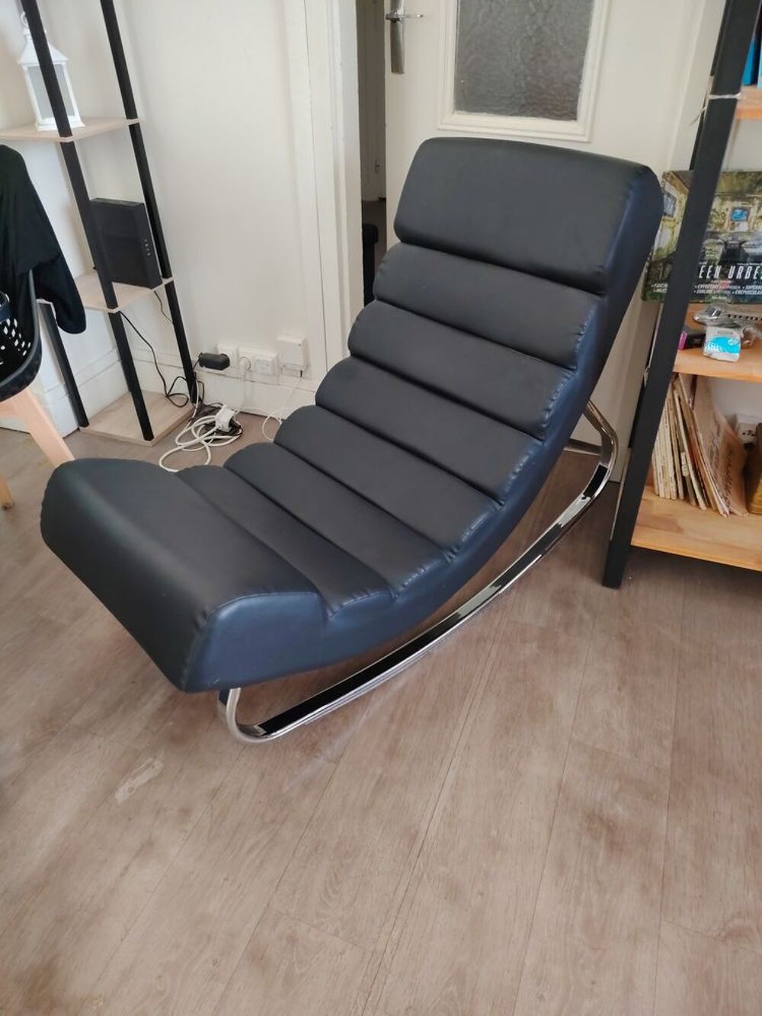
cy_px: 508
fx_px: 704
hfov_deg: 56.8
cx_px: 381
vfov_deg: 71.6
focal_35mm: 24
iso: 2678
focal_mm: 5.25
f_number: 1.75
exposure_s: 1/50
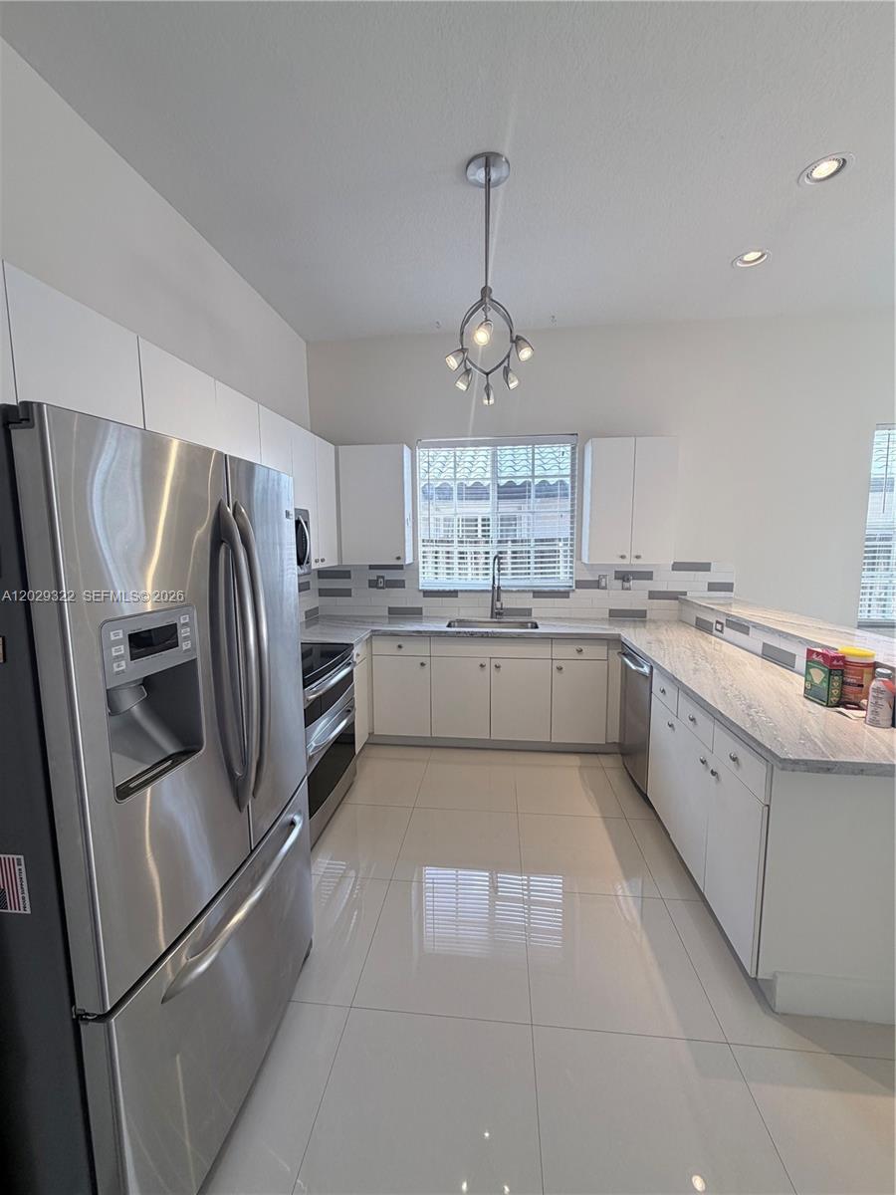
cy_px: 598
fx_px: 483
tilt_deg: -7.0
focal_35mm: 14
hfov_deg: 85.7
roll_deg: -0.5
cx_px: 448
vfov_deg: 102.1
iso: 64
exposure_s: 1/120
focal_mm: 2.22
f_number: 2.2
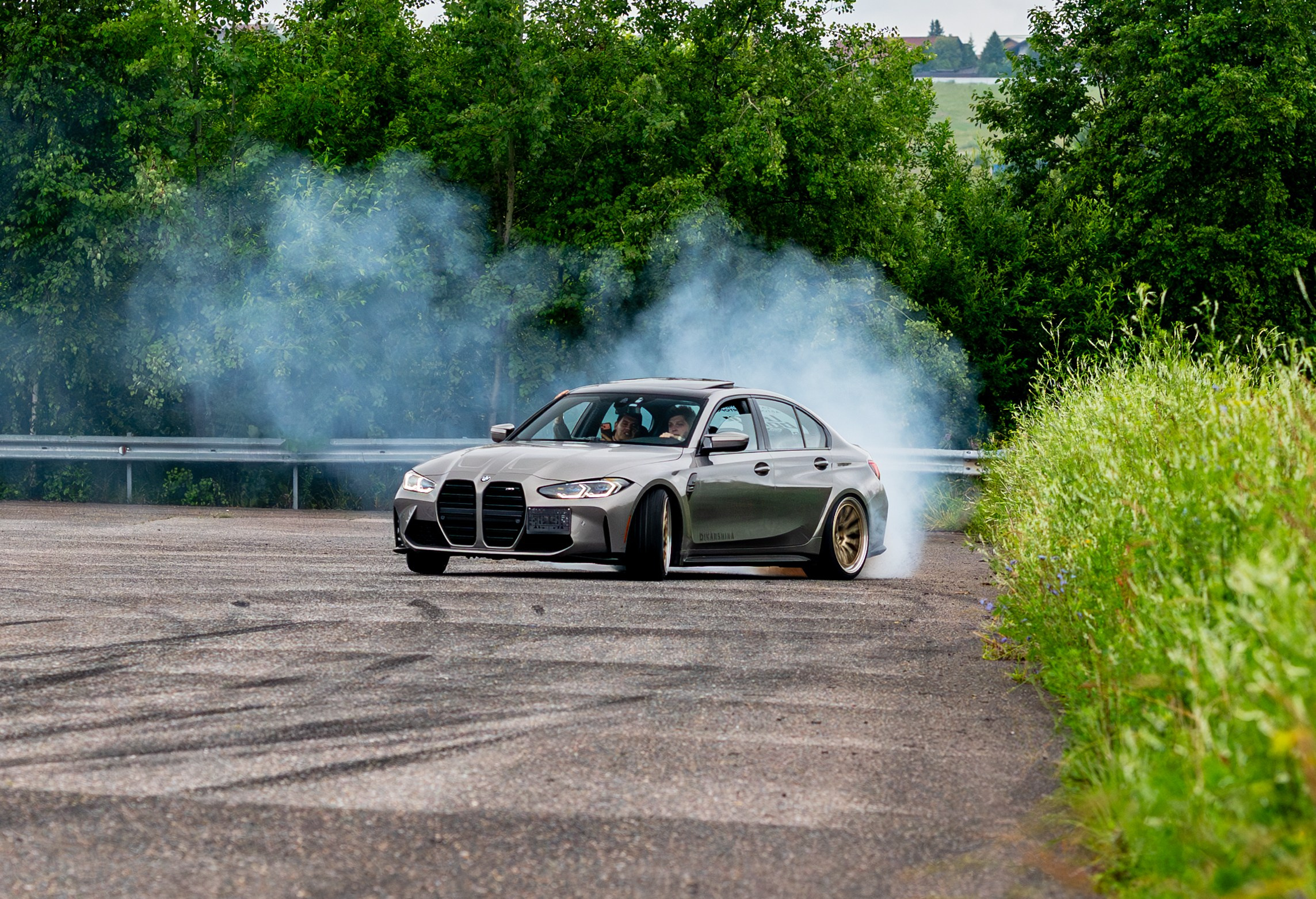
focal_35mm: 222
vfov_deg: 6.3
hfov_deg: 9.2
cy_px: 482
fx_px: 8179
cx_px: 629
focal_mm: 85
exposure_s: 1/250
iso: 640
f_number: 3.5
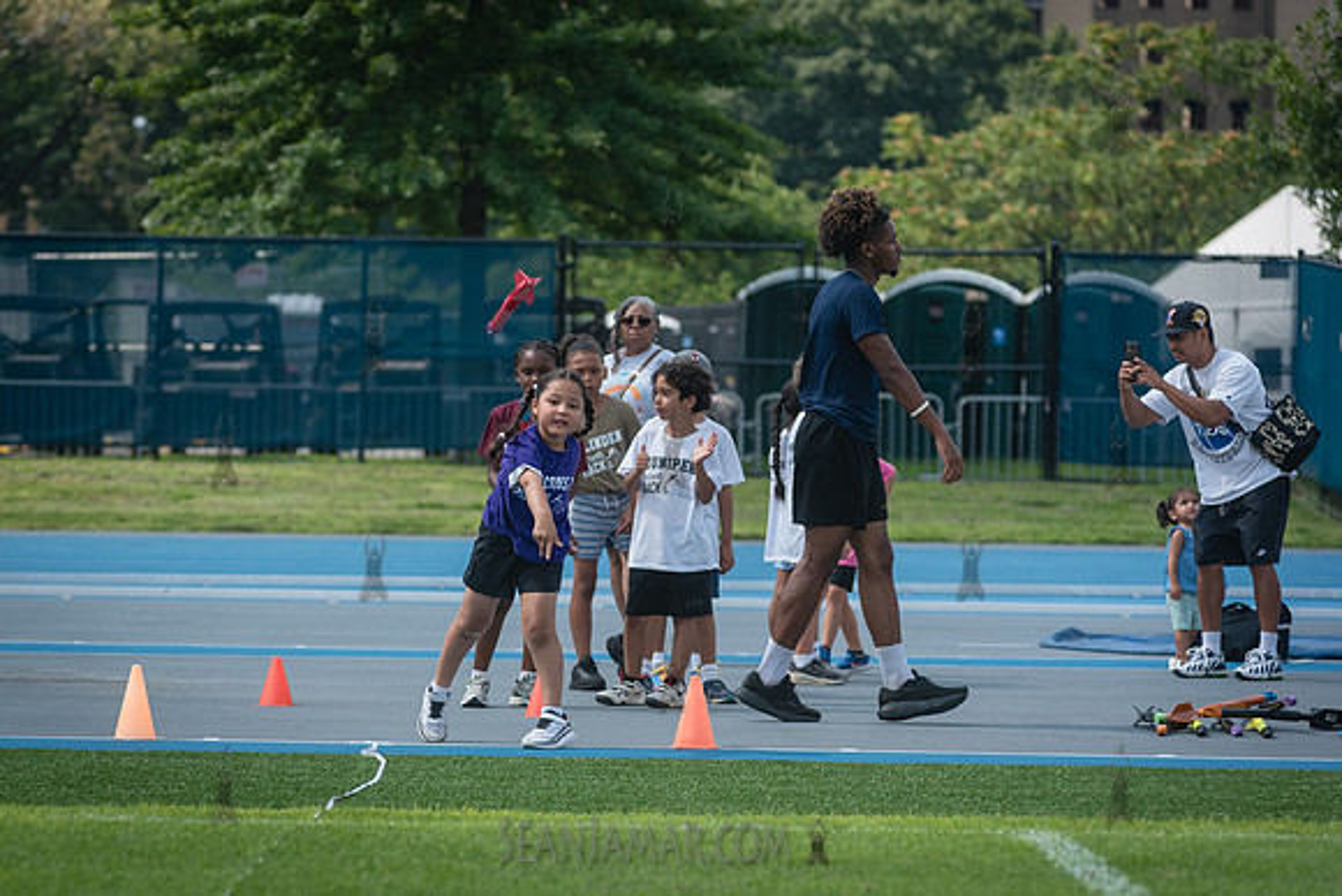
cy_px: 499
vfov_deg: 7.8
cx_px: 535
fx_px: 6580
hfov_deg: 11.6
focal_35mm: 176
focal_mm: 145
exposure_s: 1/1250
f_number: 4
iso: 160
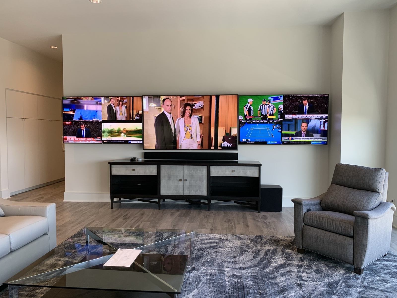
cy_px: 149
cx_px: 198
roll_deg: +0.1
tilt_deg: -2.4
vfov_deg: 53.1
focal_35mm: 26
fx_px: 298
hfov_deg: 67.3
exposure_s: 1/87
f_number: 1.8
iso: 100
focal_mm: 4.25
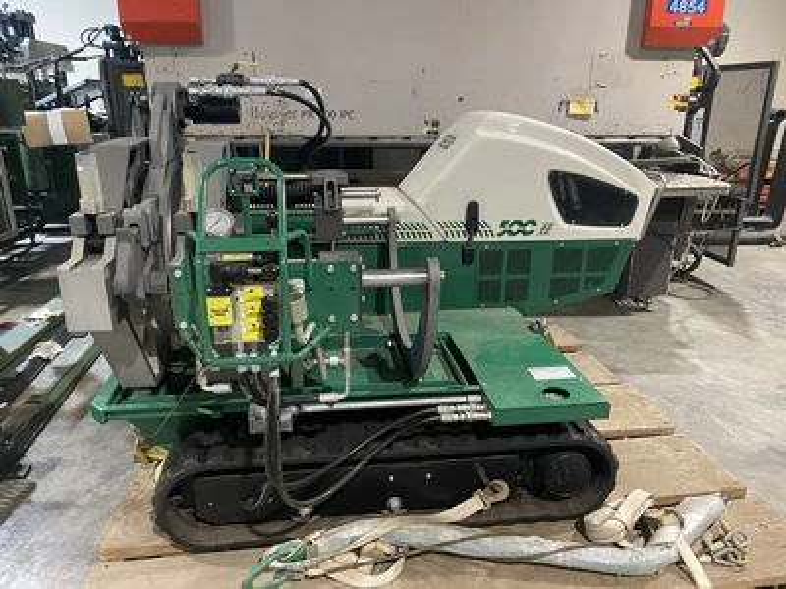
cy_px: 294
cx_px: 393
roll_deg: +0.0
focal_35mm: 26
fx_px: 590
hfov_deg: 67.3
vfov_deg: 53.1
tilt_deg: -18.6
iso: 400
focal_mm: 4.25
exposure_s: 1/60
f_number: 1.8
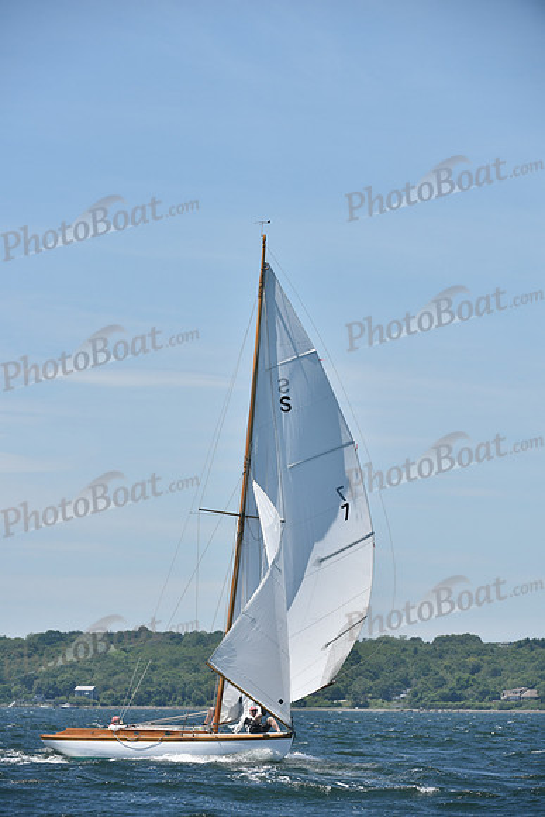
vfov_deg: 10.3
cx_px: 272
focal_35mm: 200
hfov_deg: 6.9
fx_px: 4539
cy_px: 408
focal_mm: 200
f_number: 6.3
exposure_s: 1/1250
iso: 250
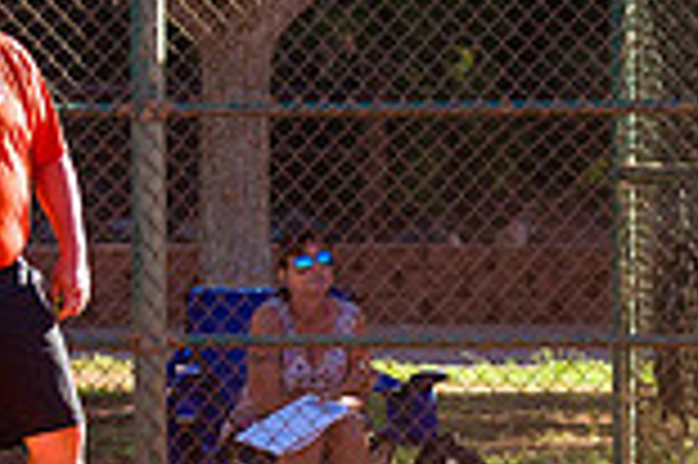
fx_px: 11292
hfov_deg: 3.5
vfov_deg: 2.4
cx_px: 886
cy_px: 233
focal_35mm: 583
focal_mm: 110
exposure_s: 1/2500
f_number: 4.8
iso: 400
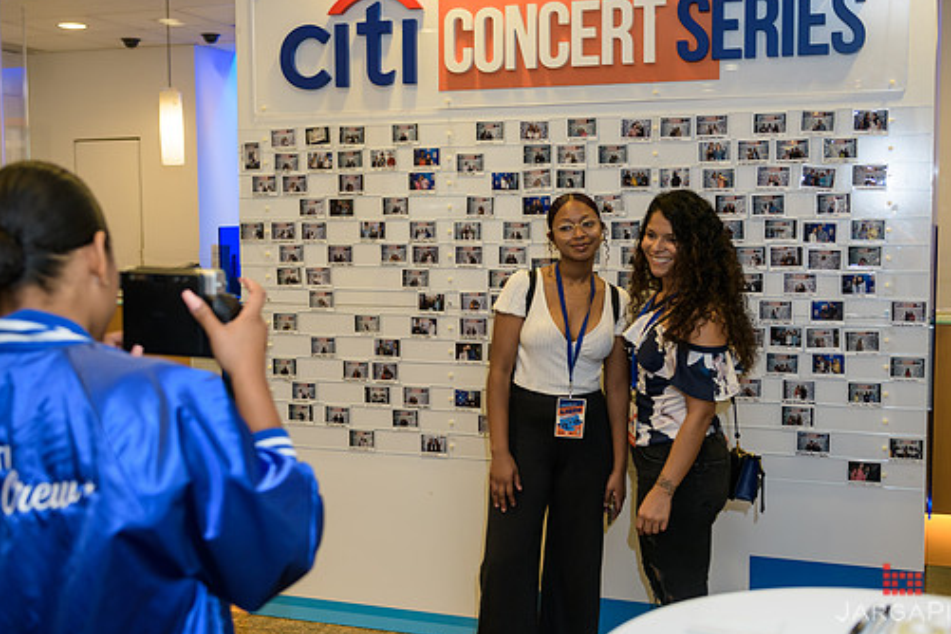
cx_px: 467
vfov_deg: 30.5
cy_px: 295
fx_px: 1162
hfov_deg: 44.5
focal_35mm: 44
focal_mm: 38
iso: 400
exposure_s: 1/125
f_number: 3.2
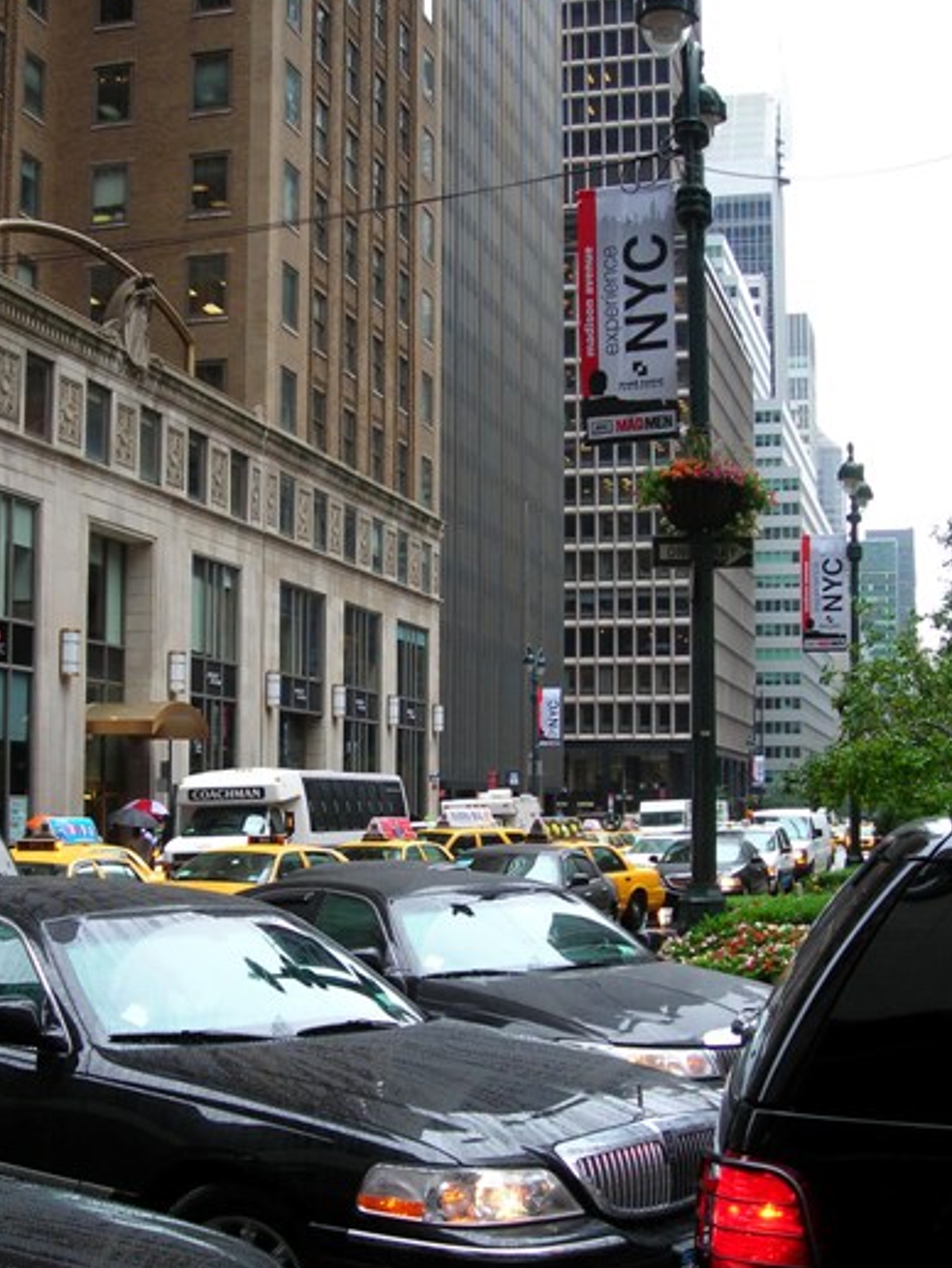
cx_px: 429
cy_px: 744
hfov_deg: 29.7
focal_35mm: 49
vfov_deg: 38.8
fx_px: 1796
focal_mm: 6.3
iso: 50
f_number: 3.2
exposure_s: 1/56.7
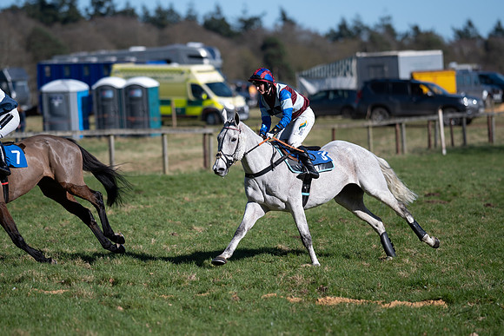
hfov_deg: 10.2
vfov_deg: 6.8
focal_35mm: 202
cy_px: 168
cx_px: 252
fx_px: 2829
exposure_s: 1/3200
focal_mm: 135
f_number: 1.8
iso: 50
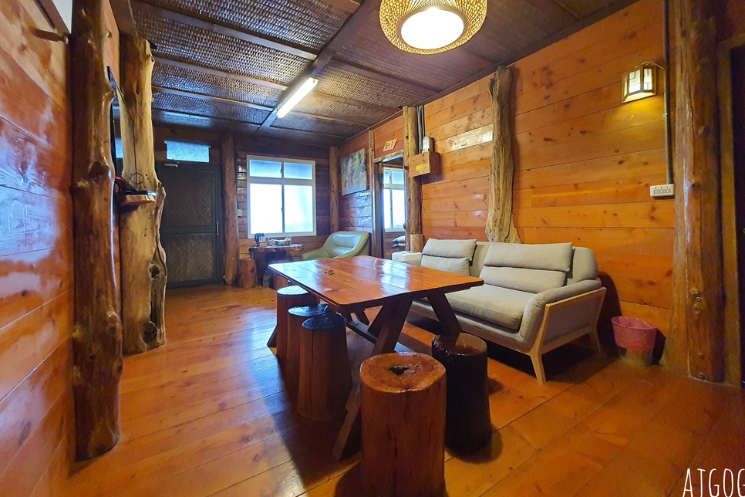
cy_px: 221
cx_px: 385
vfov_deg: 80.9
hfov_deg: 104.2
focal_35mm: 14
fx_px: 290
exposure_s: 1/20
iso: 640
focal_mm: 1.74
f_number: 2.2
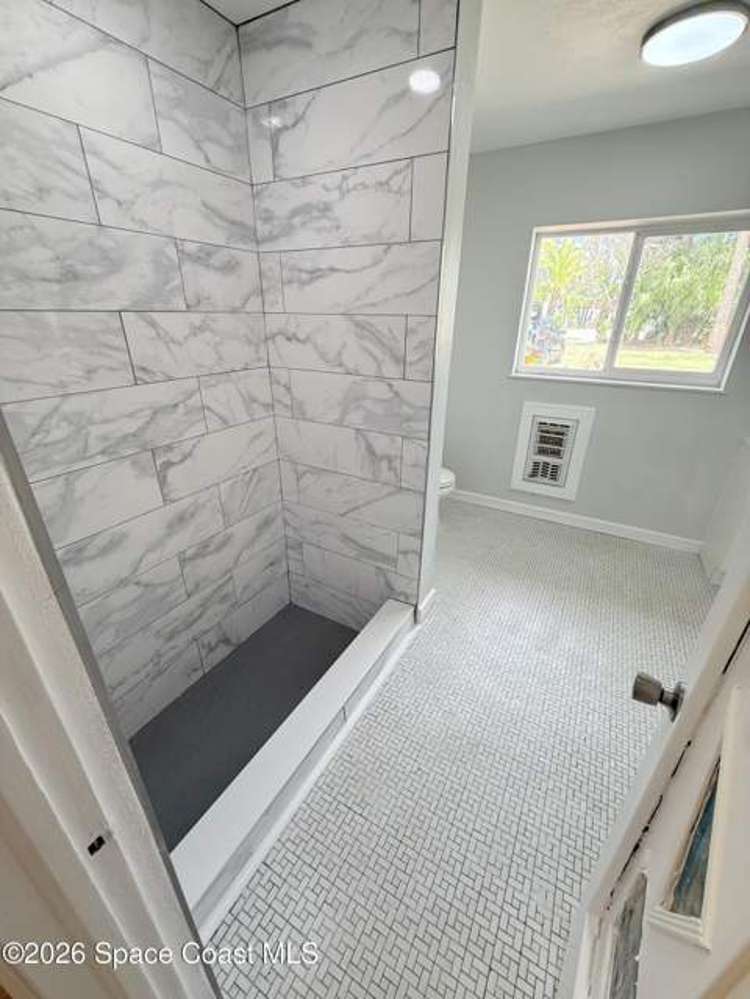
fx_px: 404
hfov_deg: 85.7
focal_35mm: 14
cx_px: 375
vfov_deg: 102.1
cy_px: 500
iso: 80
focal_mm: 2.22
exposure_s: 1/120
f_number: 2.2
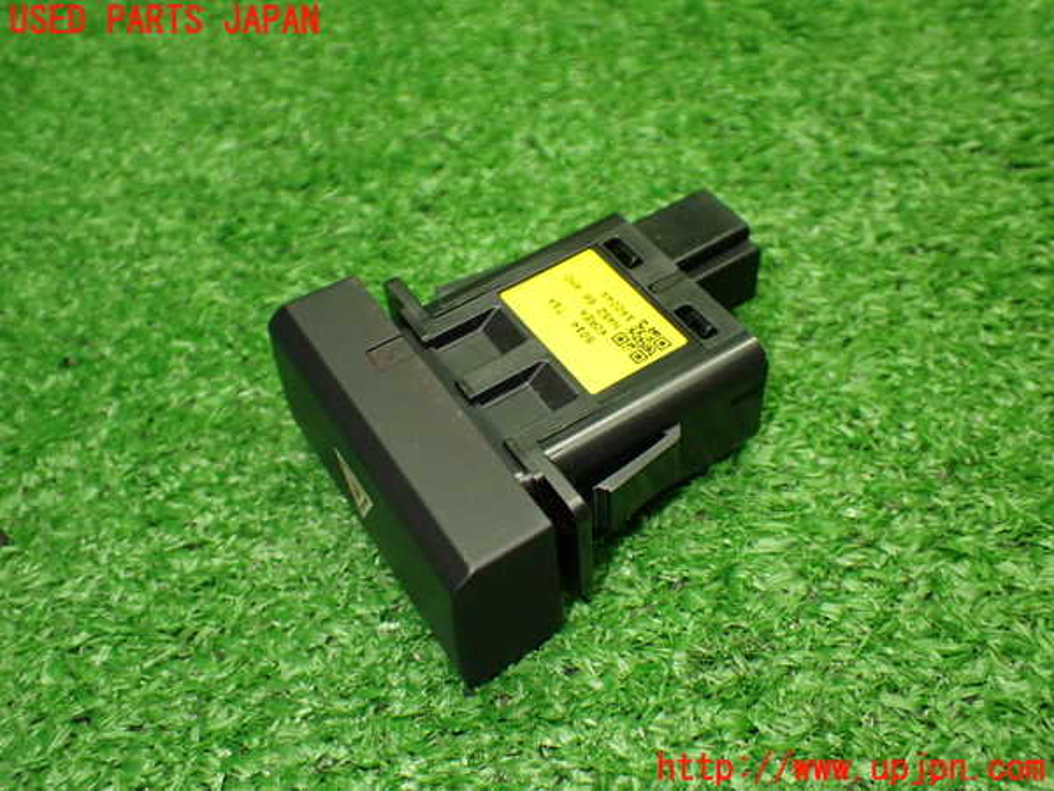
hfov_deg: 51.4
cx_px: 527
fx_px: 1096
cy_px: 396
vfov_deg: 39.7
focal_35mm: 36
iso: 640
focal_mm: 6.37
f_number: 2.5
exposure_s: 1/160
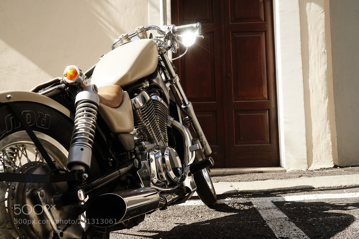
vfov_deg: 36.9
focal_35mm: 36
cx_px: 180
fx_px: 359
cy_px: 120
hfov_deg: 53.1
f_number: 9
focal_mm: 36
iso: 640
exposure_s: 1/400
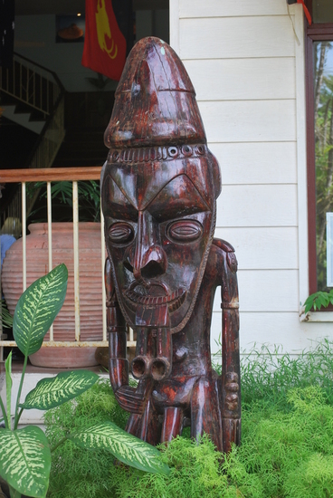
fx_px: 1142
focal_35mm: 82
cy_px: 249
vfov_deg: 24.6
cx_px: 166
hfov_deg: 16.6
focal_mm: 55
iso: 200
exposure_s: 1/60
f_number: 6.3
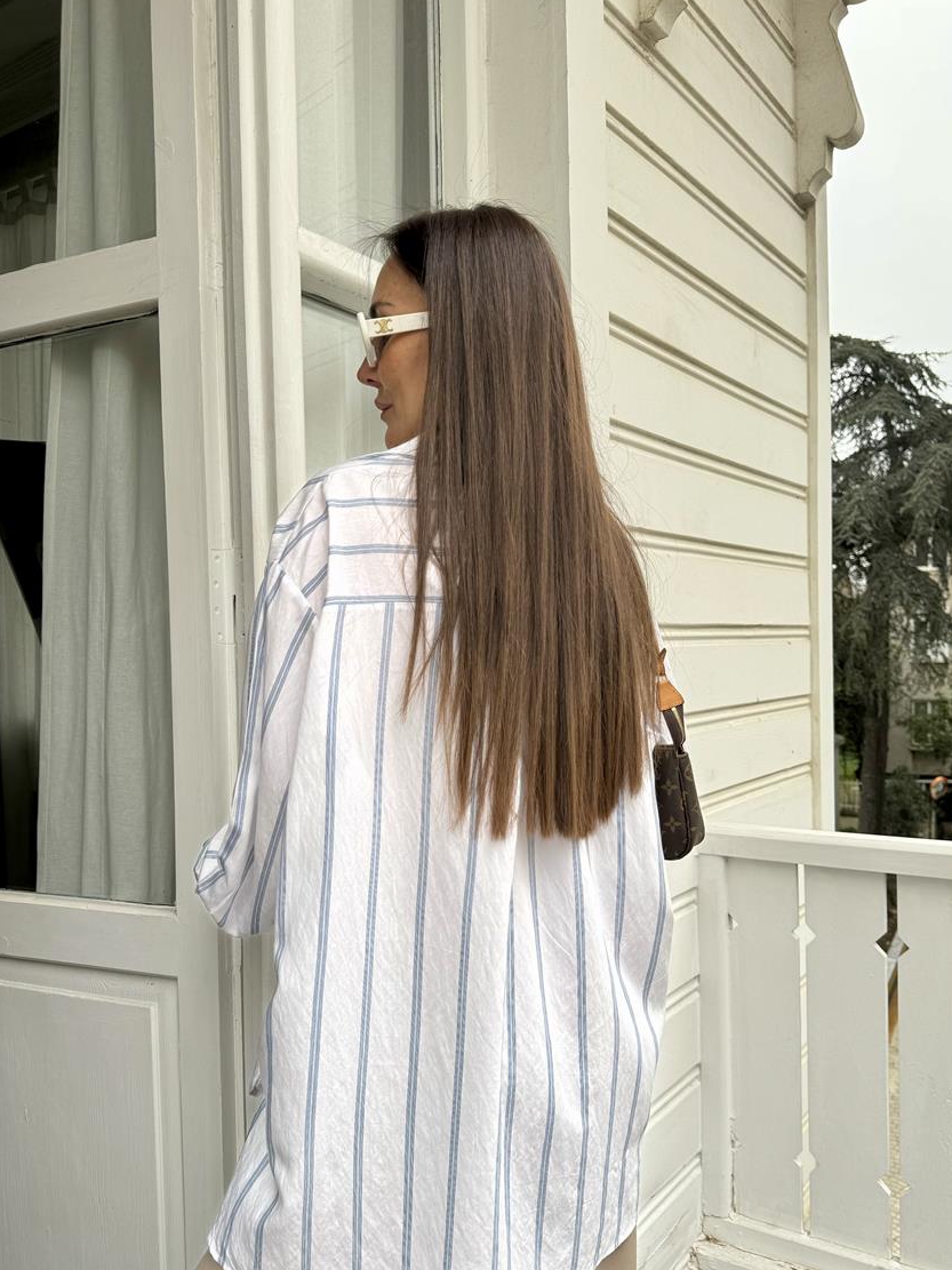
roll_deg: +0.7
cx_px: 461
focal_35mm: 28
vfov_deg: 63.4
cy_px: 677
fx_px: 1027
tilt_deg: -2.7
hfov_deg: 49.7
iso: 80
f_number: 1.78
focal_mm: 6.86
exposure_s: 1/567
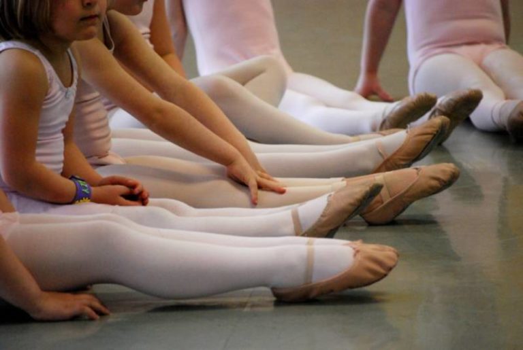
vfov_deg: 5.6
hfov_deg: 8.3
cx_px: 262
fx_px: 3602
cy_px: 175
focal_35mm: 248
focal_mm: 165
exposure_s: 1/160
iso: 1600
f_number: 5.3
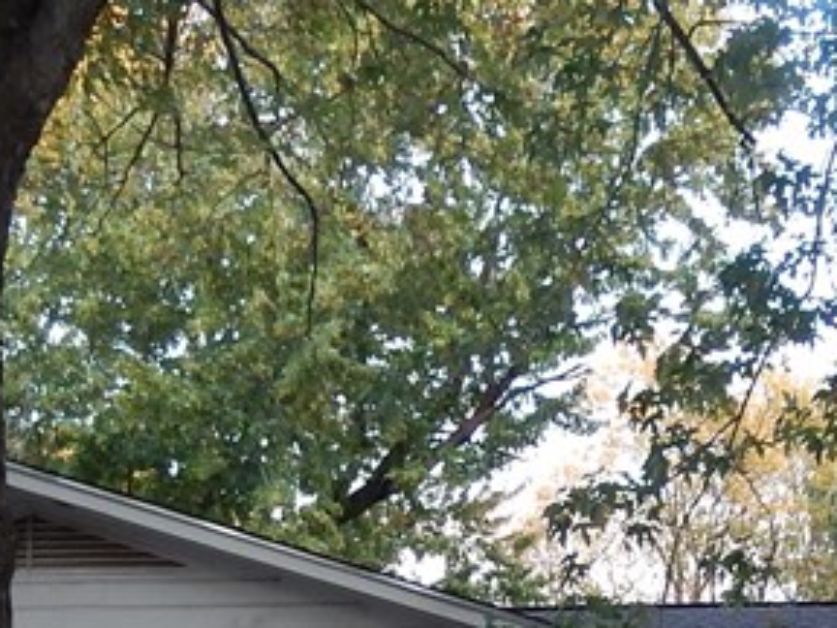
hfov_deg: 21.8
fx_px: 2152
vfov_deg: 15.2
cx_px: 610
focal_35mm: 89
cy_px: 977
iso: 180
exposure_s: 1/60
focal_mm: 4.5
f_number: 3.4
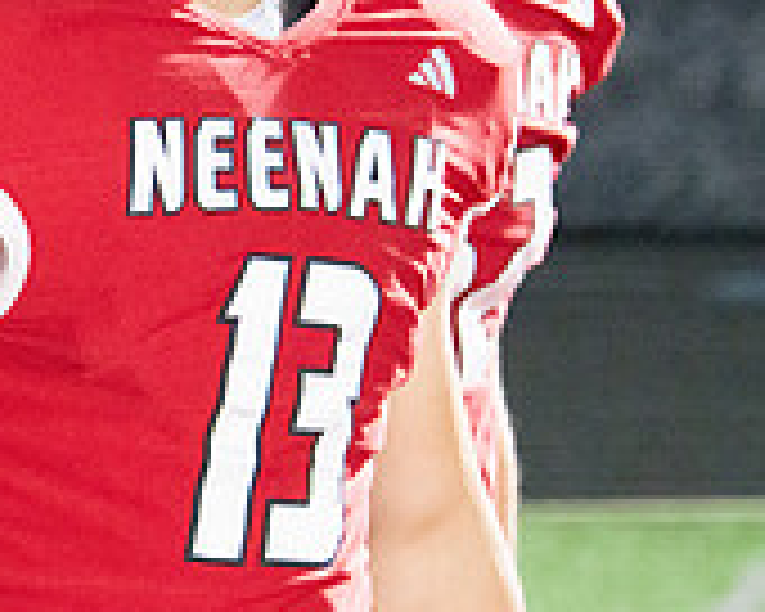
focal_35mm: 372
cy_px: 295
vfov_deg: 4.2
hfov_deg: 5.2
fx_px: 8422
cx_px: -108
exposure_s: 1/400
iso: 25600
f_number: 5.6
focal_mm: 116
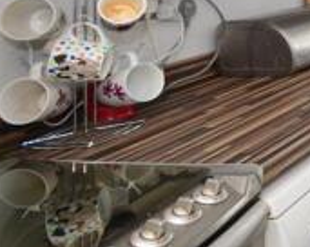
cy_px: -69
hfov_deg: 21.5
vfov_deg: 24.6
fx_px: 494
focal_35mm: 54
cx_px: 566
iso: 200
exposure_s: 1/30
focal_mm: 10
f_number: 5
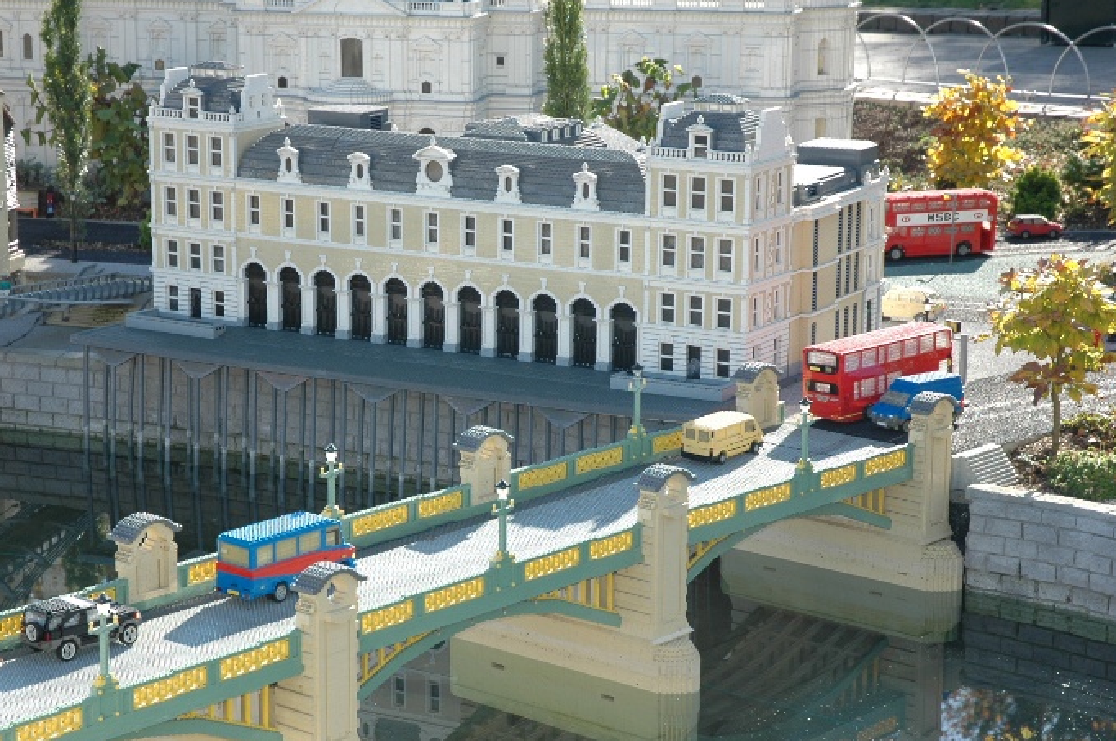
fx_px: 2725
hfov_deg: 23.1
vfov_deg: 15.5
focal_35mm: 88
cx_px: 486
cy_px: 417
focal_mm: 50
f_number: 4.5
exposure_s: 1/200
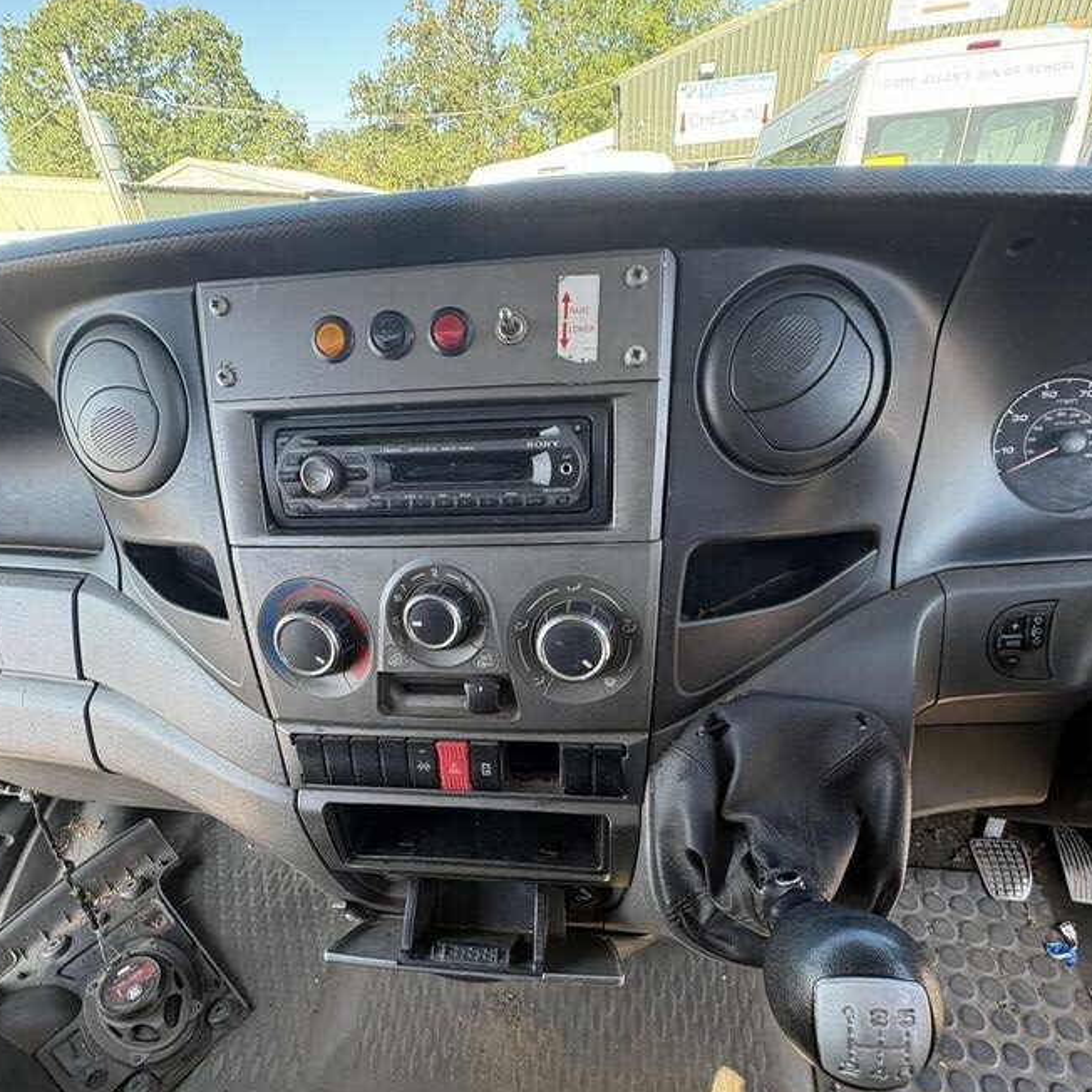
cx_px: 538
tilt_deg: -37.3
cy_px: 653
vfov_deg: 83.0
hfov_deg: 84.0
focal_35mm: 17
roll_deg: +0.6
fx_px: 607
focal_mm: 2.22
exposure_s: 1/90
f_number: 2.2
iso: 200
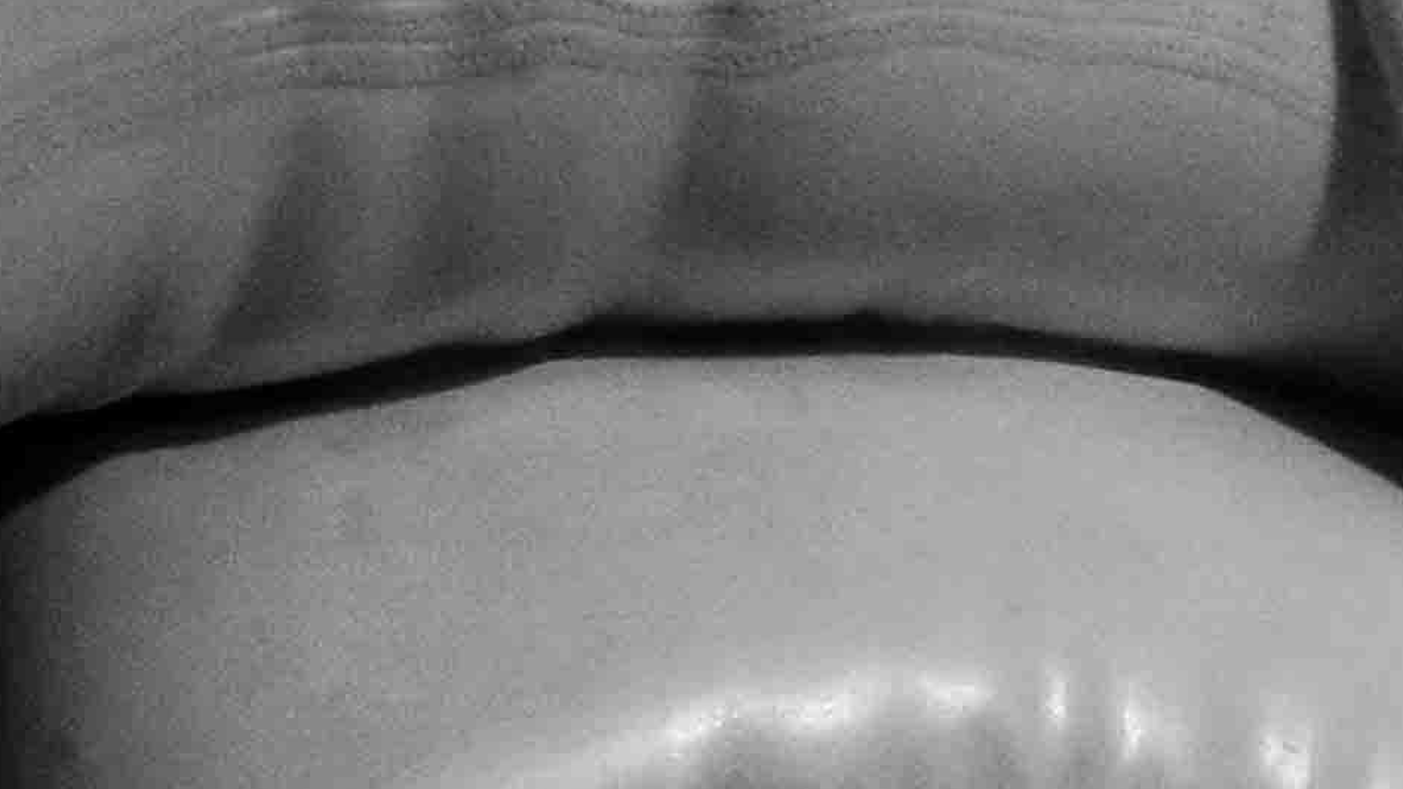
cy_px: -564
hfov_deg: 7.6
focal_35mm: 260
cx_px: 3525
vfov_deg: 4.6
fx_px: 9672
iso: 3200
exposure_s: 1/160
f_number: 7.1
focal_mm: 39
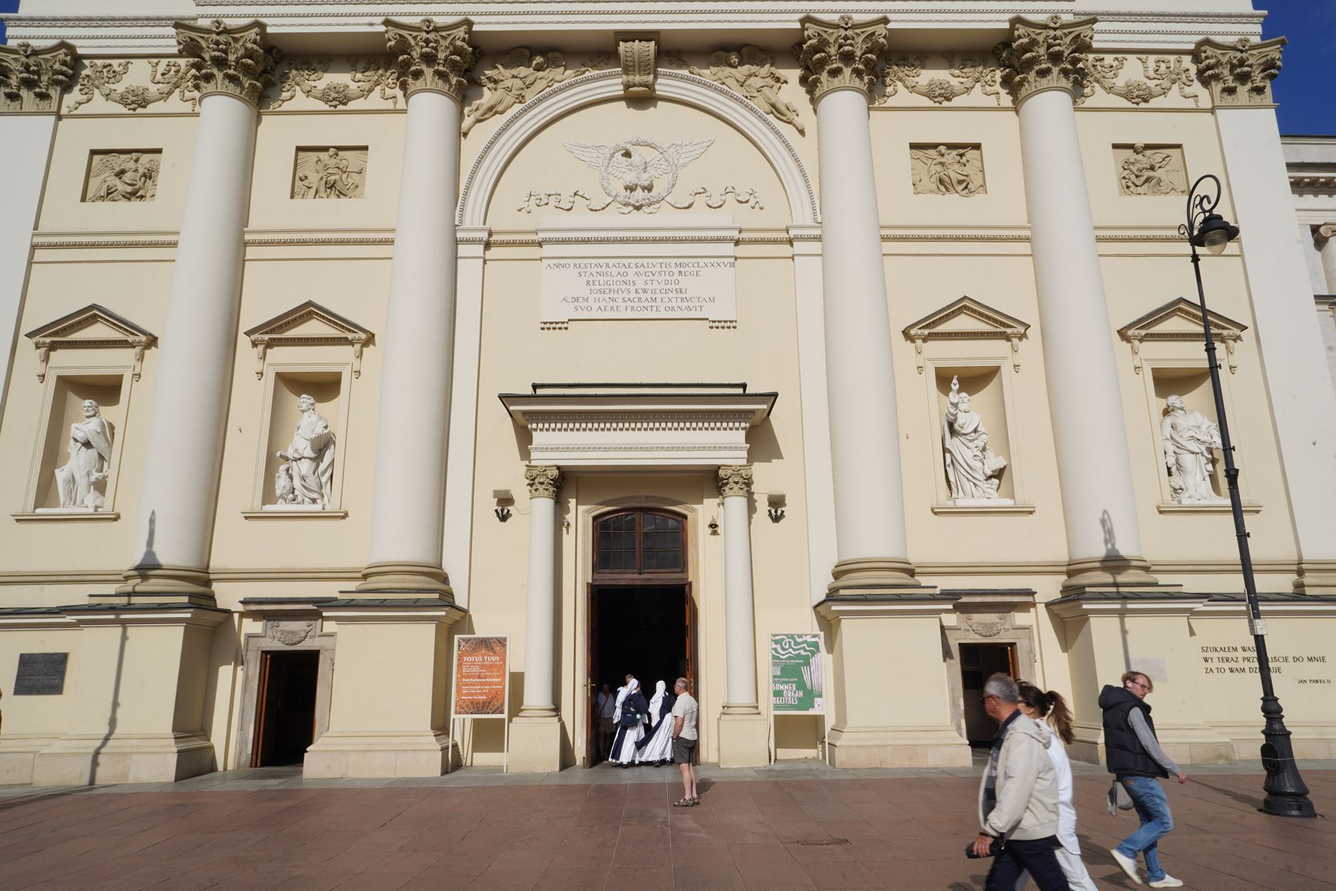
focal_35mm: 24
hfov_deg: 73.7
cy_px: 446
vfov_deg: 53.1
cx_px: 668
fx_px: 891
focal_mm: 24
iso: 100
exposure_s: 1/100
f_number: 22
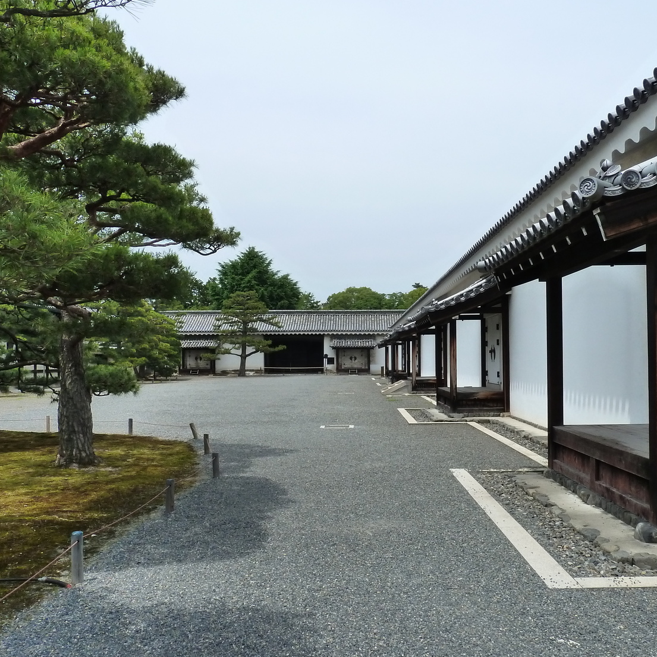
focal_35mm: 32
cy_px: 344
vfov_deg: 51.1
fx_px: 687
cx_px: 352
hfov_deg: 51.1
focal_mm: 4.1
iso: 200
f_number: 5
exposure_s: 1/500
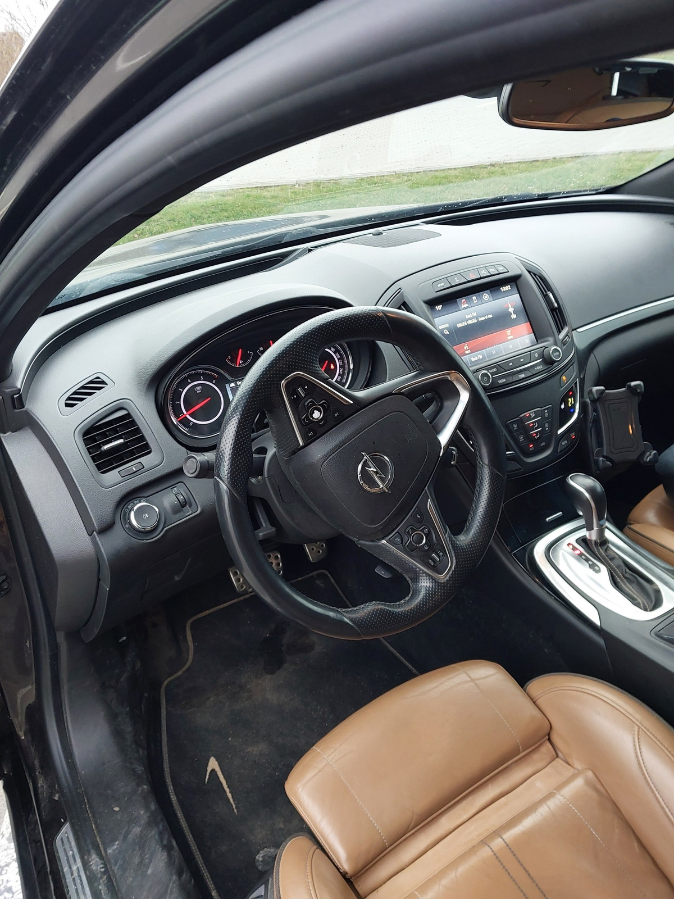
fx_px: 779
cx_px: 337
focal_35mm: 30
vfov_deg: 60.0
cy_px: 450
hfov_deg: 46.8
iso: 160
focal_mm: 4.6
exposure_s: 1/50
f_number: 1.8
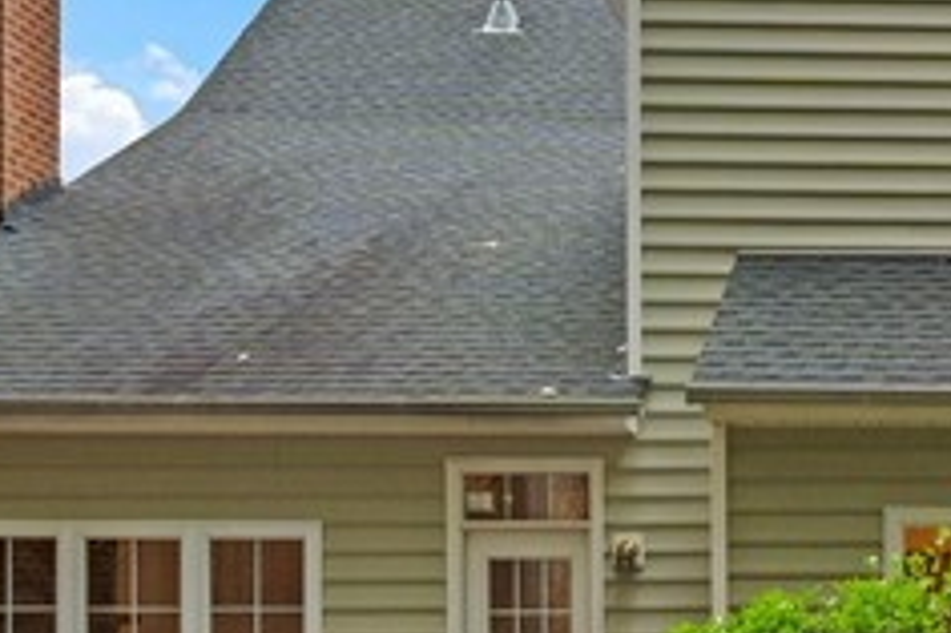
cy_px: 641
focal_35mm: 69
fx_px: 1821
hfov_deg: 26.4
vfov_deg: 19.1
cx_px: 1104
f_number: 8
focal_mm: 15
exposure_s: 1/100
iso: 2000
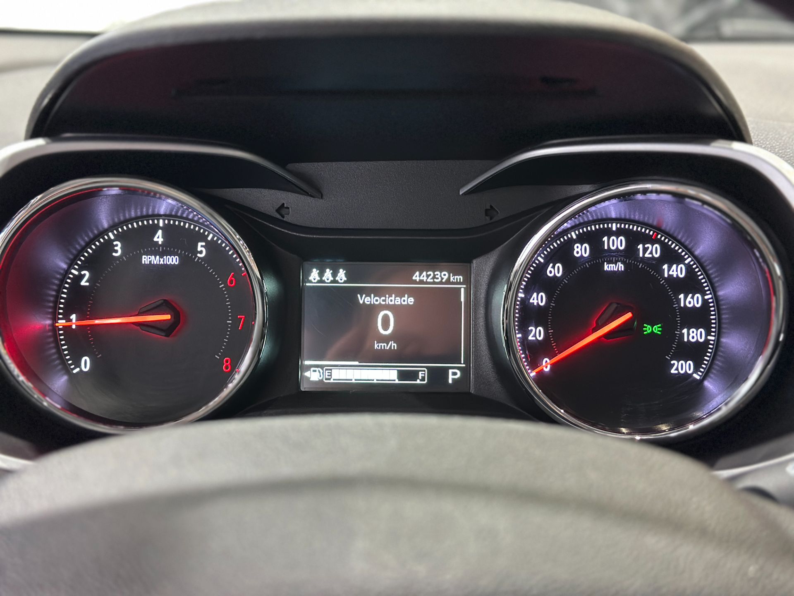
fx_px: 1101
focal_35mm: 48
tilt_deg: -15.8
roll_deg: -0.7
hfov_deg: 39.7
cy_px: 298
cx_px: 397
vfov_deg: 30.3
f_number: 1.78
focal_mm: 6.86
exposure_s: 1/25
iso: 640
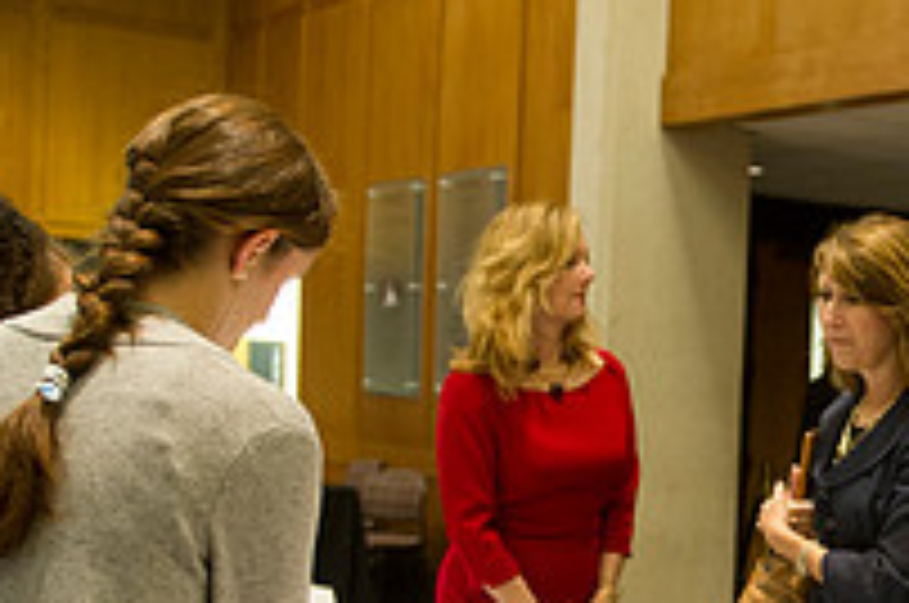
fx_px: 1739
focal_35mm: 69
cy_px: 490
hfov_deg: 27.2
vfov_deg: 19.4
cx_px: 958
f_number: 2.8
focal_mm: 24
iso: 2500
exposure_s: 1/80
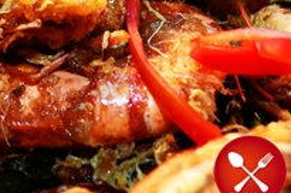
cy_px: -139
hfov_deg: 12.3
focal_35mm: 164
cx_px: -41
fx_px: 1324
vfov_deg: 8.1
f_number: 4.5
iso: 200
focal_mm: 28
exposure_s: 1/40
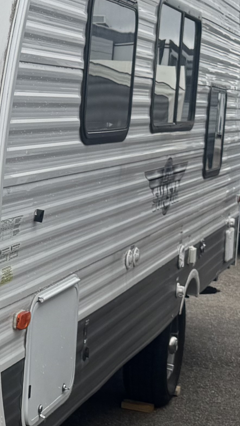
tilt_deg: -8.4
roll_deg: -1.7
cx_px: -241
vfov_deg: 22.5
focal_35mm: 95
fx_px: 1075
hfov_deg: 11.5
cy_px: 214
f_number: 1.78
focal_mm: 6.76
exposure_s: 1/1869
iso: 80
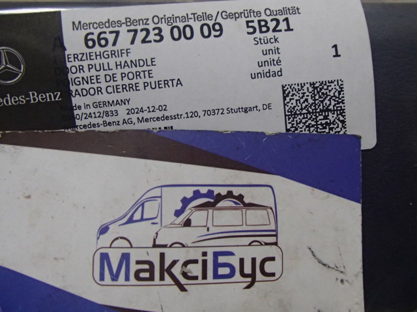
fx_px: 445
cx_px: 208
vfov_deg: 38.6
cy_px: 156
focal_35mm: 37
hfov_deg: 50.2
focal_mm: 6.64
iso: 800
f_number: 4.7
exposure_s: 1/80
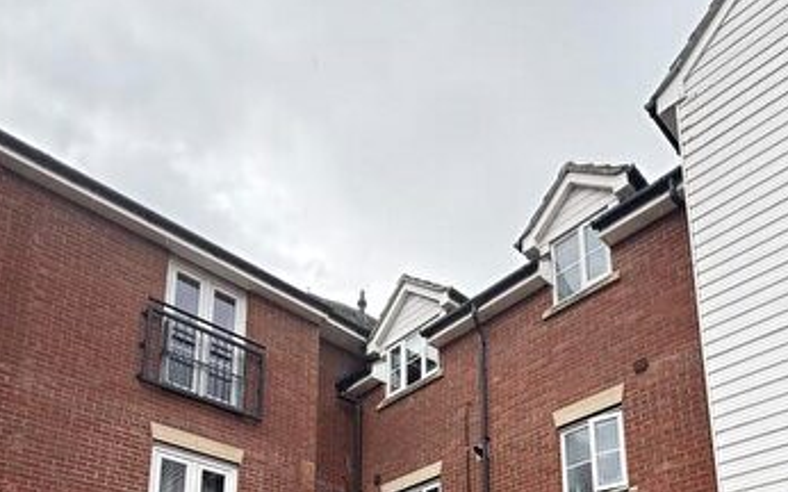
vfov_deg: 34.0
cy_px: 587
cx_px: 449
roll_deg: +0.8
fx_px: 644
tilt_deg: +12.9
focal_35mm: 30
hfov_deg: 62.6
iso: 50
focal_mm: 2.22
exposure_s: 1/280
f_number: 2.2
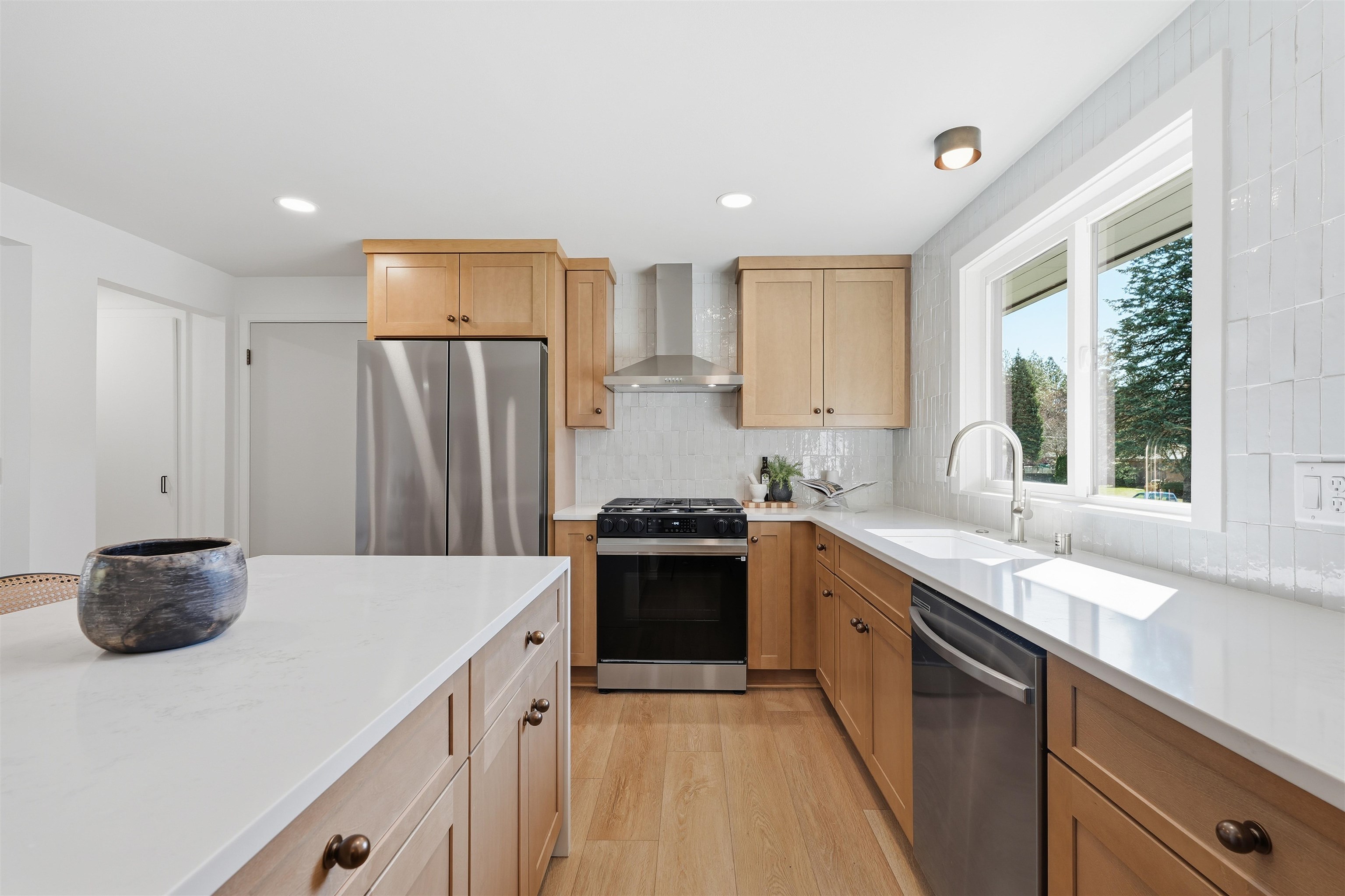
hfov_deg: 96.7
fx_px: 598
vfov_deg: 73.7
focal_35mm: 16
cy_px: 448
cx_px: 672
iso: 100
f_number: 8
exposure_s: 1/100
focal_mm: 16
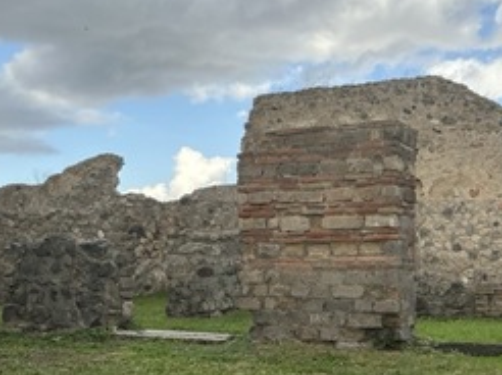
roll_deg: +0.3
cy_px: 268
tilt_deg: +1.7
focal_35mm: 50
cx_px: 359
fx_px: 724
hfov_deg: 37.5
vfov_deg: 28.7
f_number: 1.8
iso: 25
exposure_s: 1/781
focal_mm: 3
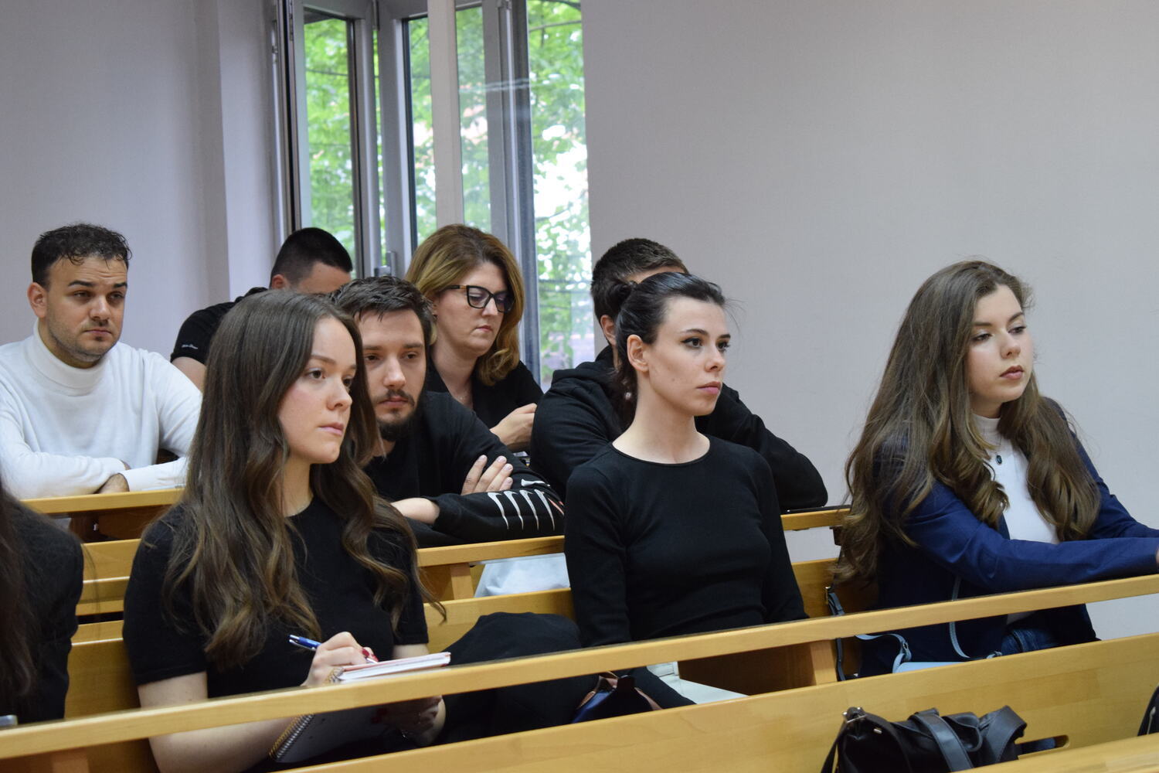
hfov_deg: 24.6
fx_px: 2656
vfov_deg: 16.6
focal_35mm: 82
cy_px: 386
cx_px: 580
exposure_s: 1/60
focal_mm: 55
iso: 2500
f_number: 5.6
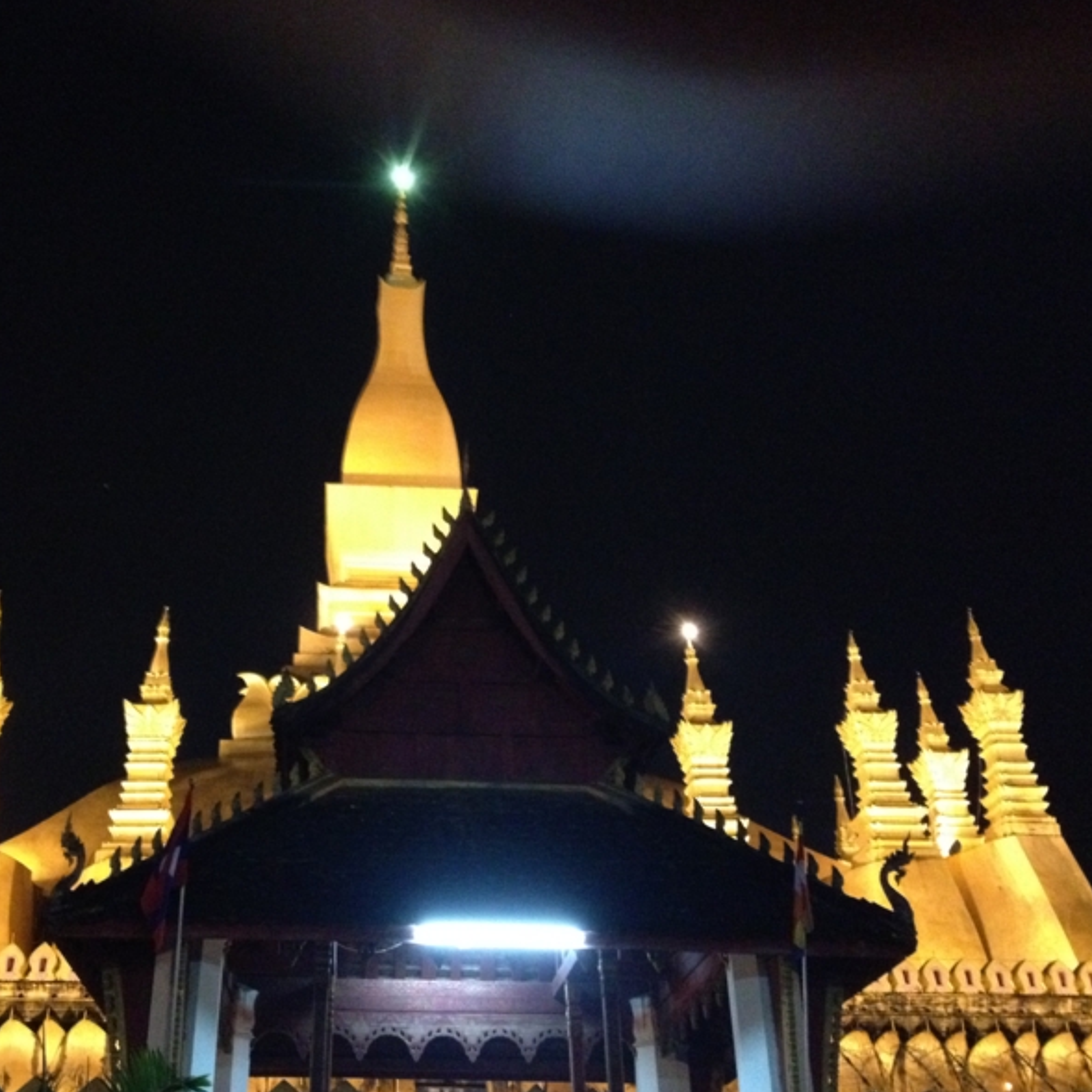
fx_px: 1499
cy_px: 549
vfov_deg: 40.0
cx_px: 413
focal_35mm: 42
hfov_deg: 39.8
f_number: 2.4
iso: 800
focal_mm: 4.28
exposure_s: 1/15
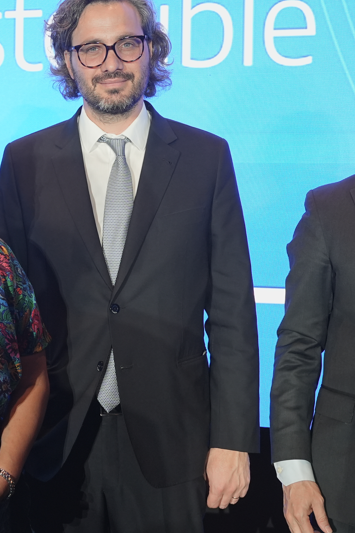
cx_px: -28
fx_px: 1079
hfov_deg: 18.1
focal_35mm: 73
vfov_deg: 27.7
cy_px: 216
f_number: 2.8
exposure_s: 1/125
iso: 1000
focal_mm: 30.4
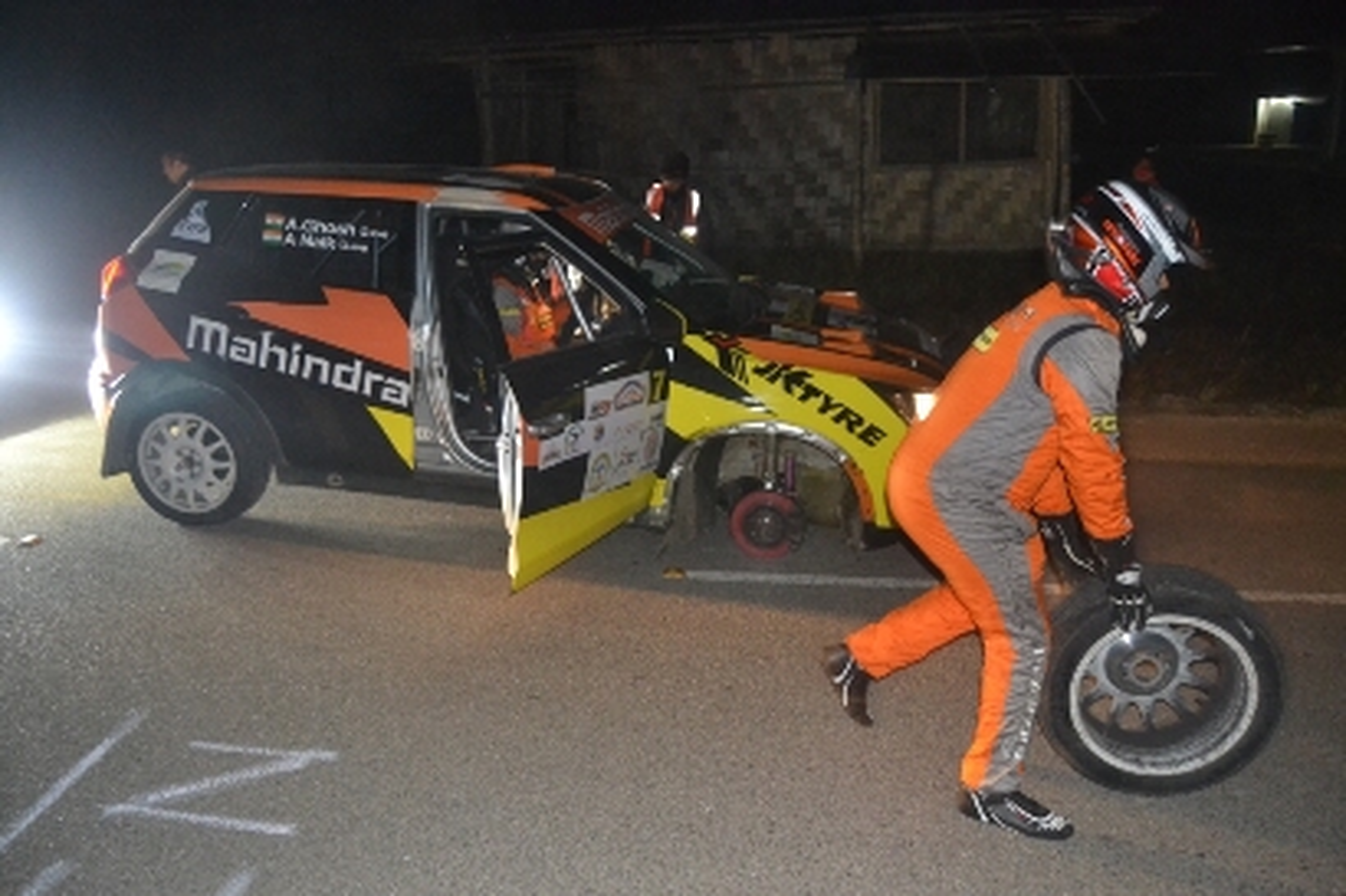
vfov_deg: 47.9
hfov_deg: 67.4
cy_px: 448
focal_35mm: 27
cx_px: 673
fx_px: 1009
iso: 3200
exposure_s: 1/60
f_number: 3.5
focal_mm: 18
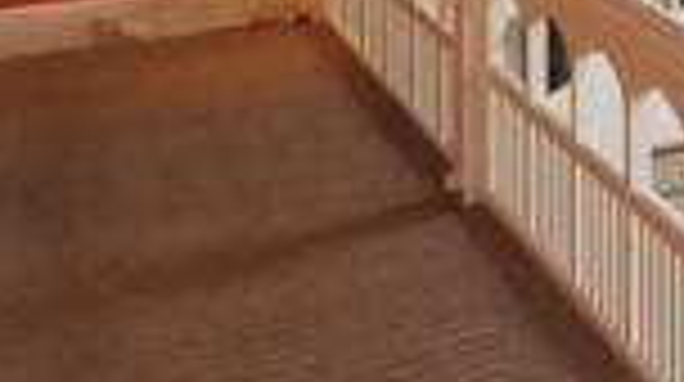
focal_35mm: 86
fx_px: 1558
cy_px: -348
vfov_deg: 12.5
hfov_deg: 18.1
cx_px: 1321
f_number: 22
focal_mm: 19
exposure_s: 1/1.3
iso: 320
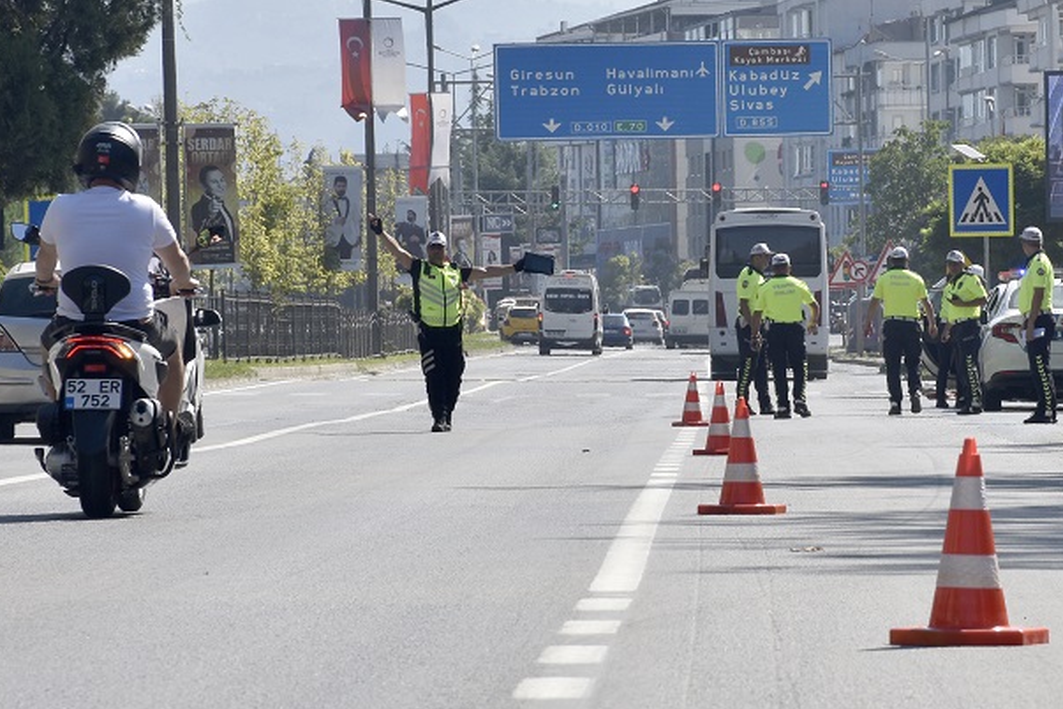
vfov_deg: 5.2
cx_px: 800
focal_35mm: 266
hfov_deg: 7.7
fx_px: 7854
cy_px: 356
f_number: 10
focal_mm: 90
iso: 100
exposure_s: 1/200
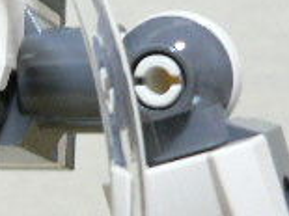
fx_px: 1243
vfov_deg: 9.9
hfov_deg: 11.9
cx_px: -276
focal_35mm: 149
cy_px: 37
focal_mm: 6
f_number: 2.8
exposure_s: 1/8
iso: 200
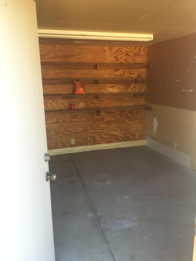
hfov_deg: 48.2
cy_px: 130
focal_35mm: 29
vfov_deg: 61.7
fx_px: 219
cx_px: 98
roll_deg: +1.3
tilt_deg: -12.2
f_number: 2.2
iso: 32
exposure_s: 1/40
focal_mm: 4.15
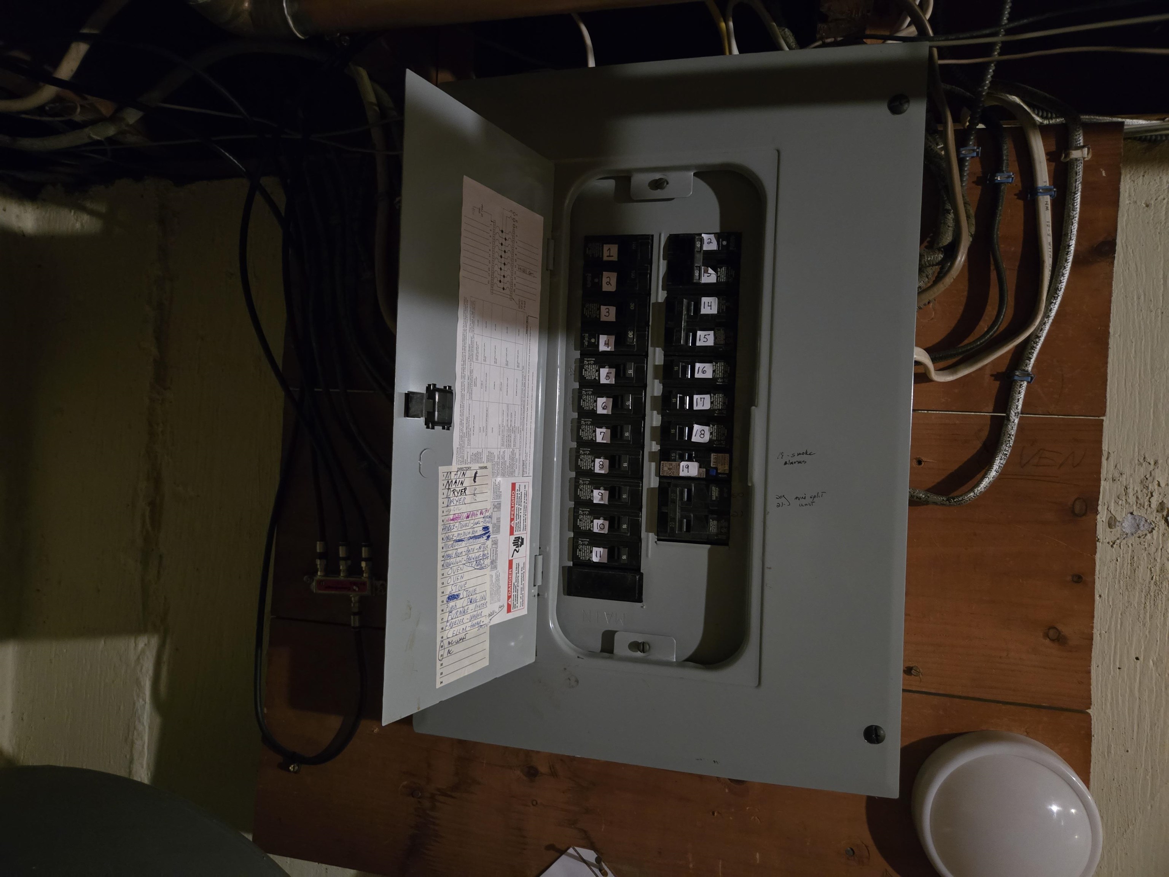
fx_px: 777
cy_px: 438
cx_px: 584
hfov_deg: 73.9
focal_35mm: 23
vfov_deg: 58.9
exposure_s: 1/24
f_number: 1.8
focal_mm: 5.4
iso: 1250
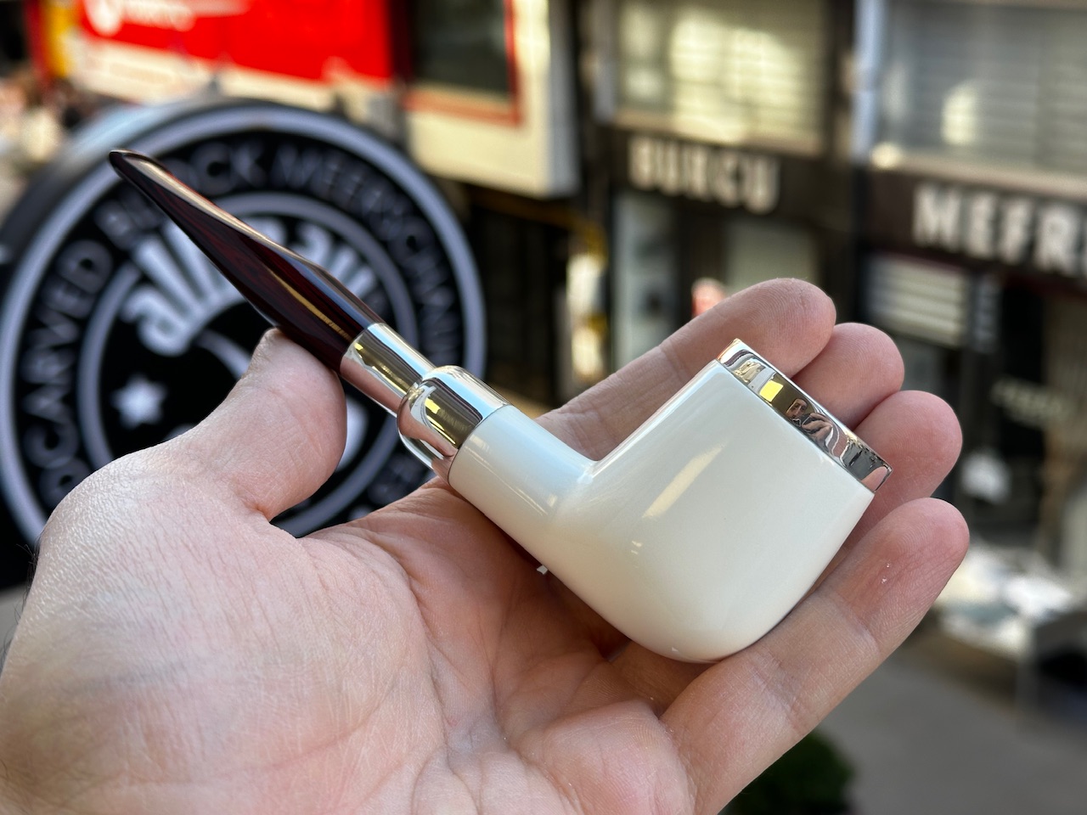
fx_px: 1507
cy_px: 408
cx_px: 544
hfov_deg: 39.7
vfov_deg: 30.3
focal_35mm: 48
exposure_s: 1/235
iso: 50
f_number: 1.78
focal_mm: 6.86
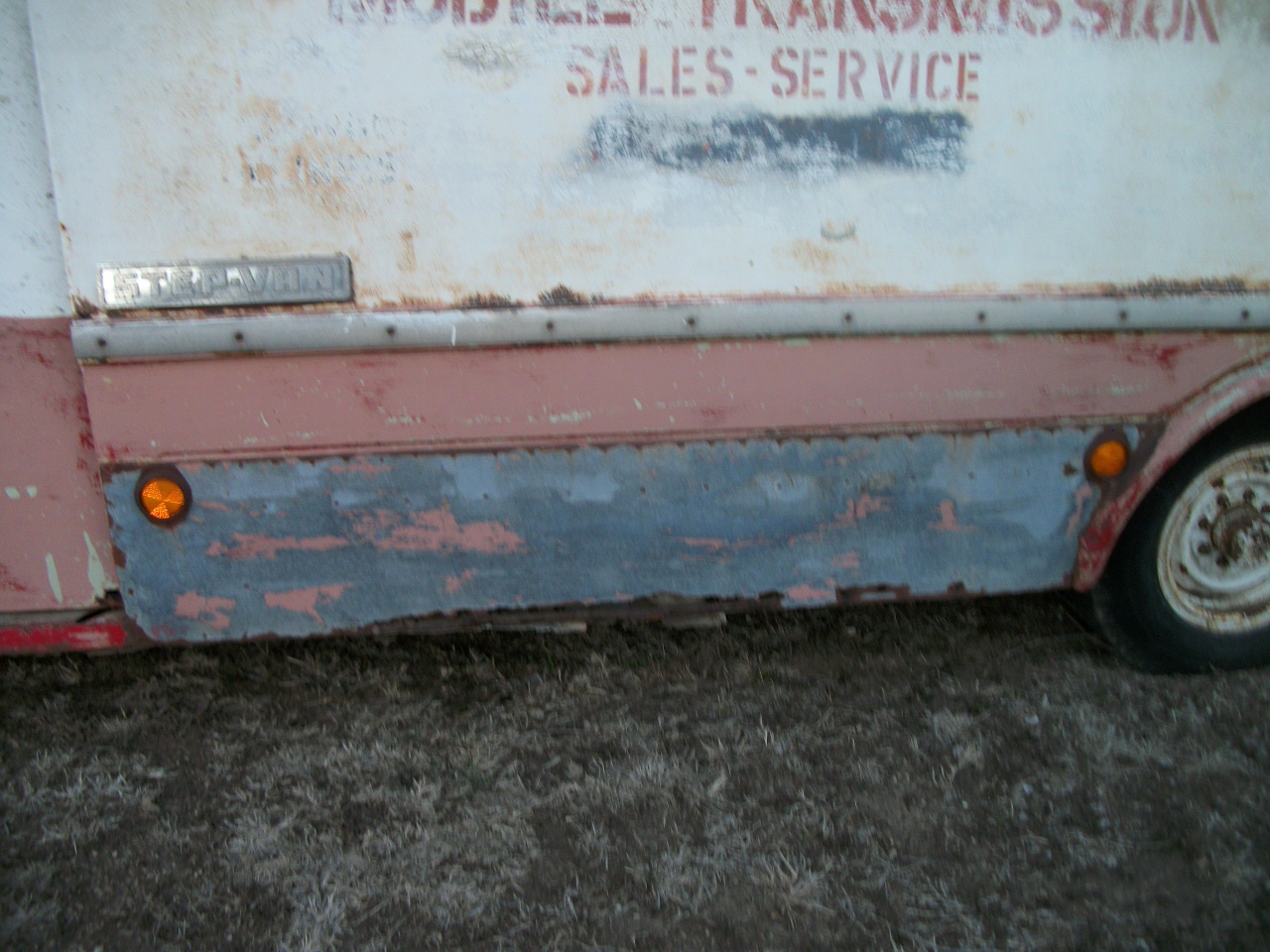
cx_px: 635
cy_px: 476
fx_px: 1174
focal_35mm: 32
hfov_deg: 56.8
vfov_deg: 44.2
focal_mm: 5.7
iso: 80
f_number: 2.9
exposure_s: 1/30
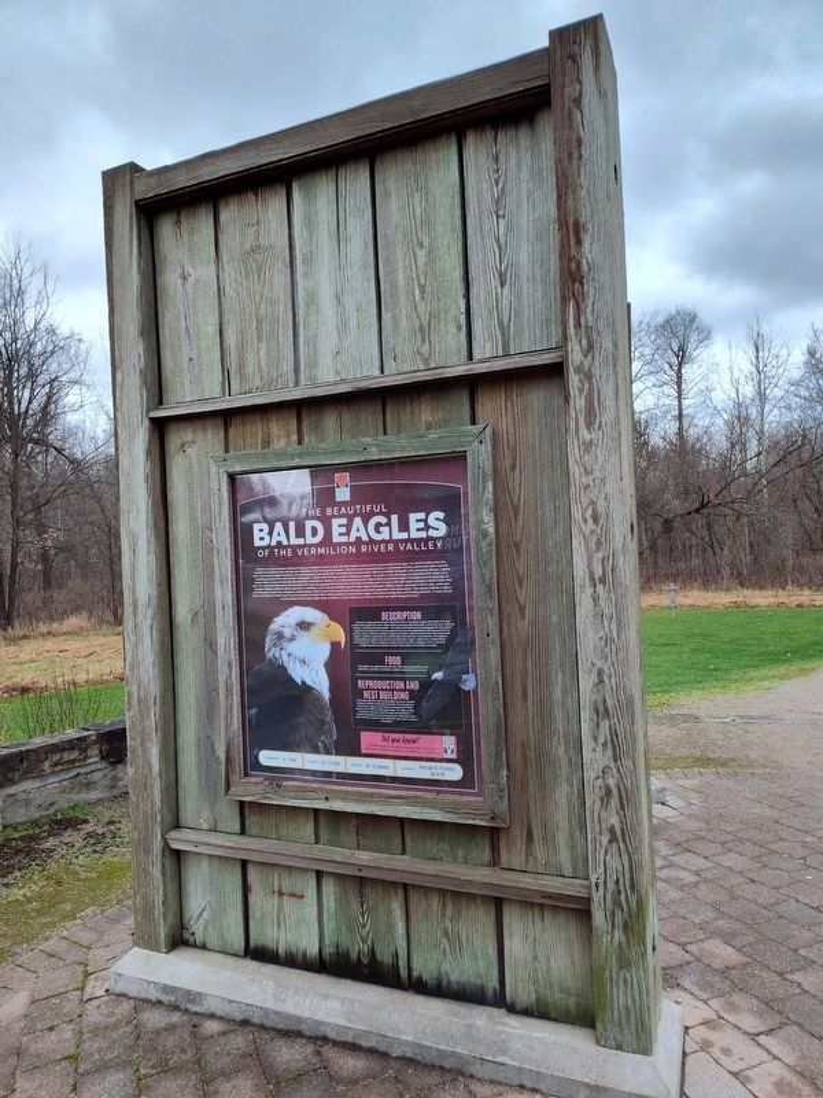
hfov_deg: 58.9
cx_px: 412
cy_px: 549
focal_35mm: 23
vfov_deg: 73.9
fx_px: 729
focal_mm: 5.56
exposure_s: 1/200
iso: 163
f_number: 1.8
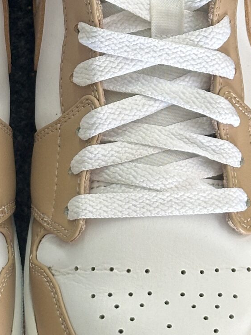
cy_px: 79
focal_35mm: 165
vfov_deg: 11.9
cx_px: 27
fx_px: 1595
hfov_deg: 9.0
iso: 80
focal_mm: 6.86
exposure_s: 1/50
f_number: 1.78
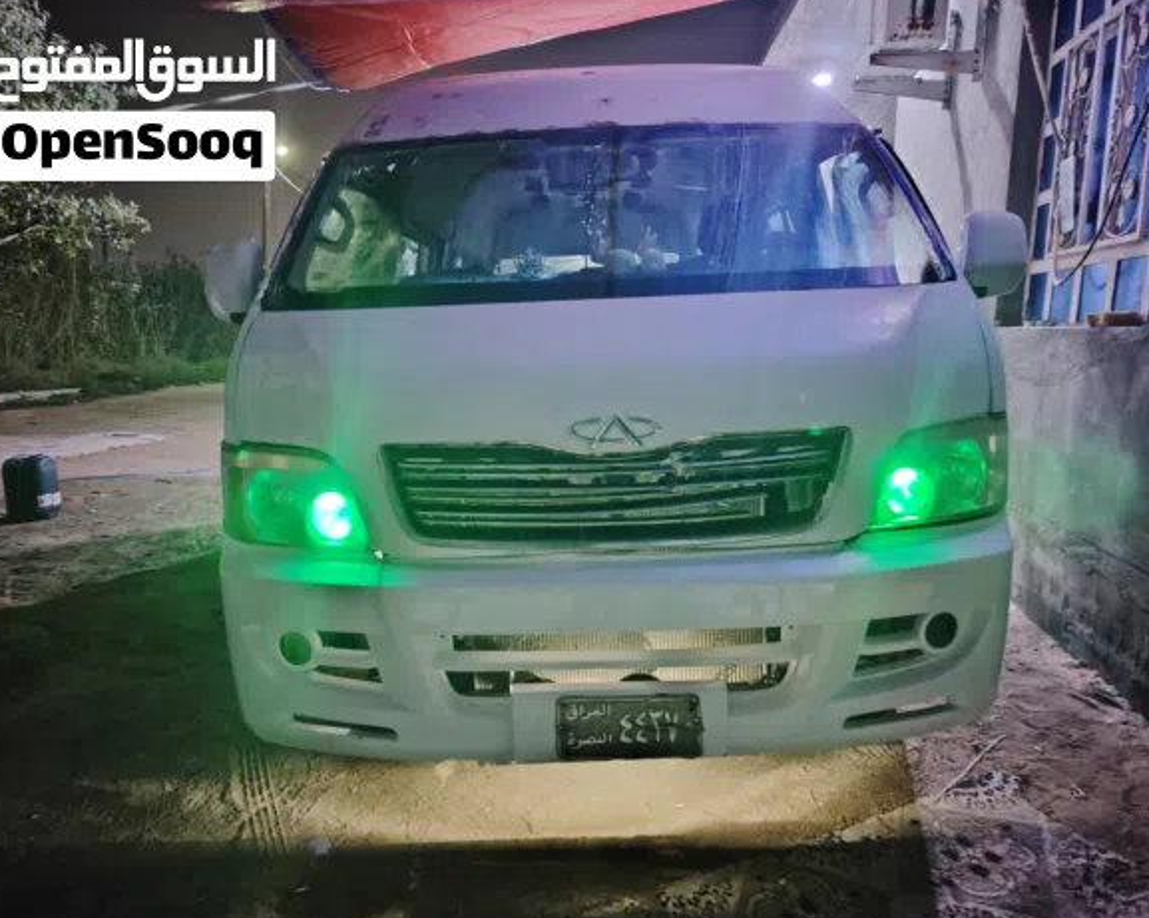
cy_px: 468
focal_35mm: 26
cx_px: 575
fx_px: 884
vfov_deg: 54.9
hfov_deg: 66.1
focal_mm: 5.25
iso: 9152
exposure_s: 1/15.2
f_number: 1.75
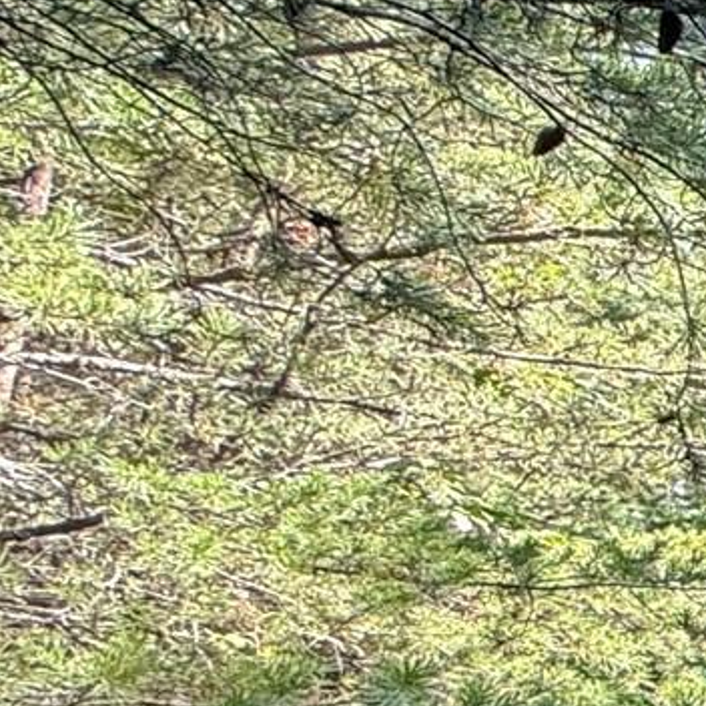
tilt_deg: -2.5
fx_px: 1661
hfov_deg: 12.2
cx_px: 2020
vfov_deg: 22.5
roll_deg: +1.0
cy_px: 802
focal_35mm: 72
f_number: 2.2
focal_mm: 2.22
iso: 200
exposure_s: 1/99
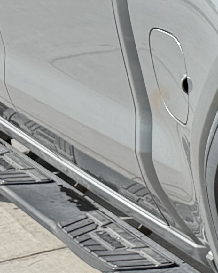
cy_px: 217
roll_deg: +0.8
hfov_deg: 7.7
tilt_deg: -17.9
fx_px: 1266
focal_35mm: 157
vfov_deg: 12.2
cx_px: 774
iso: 80
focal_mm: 6.76
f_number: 1.78
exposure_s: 1/3425
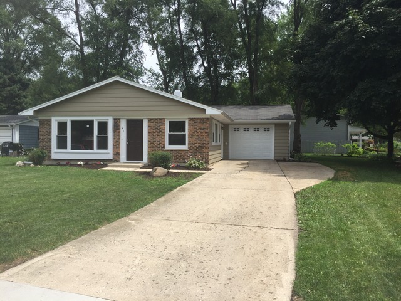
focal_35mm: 29
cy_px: 150
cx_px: 200
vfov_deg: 48.2
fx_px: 336
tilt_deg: +1.7
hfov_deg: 61.7
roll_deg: -1.2
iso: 32
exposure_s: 1/1799
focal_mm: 4.15
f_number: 2.2
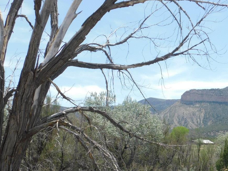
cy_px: 136
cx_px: 167
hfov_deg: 23.6
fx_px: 540
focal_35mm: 82
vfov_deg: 17.8
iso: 125
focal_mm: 8
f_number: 3.7
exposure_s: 1/800
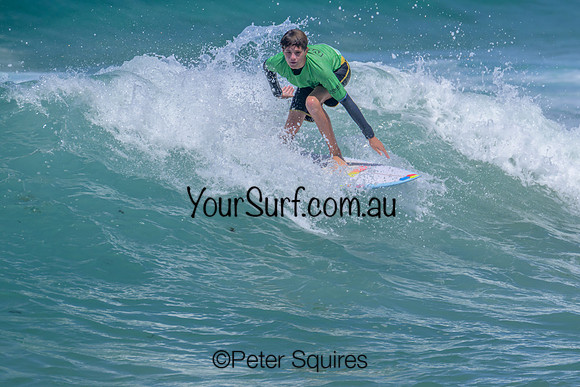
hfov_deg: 2.5
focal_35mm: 810
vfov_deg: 1.7
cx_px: 392
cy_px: 220
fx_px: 13059
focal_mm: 600
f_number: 11
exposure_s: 1/2000
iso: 640
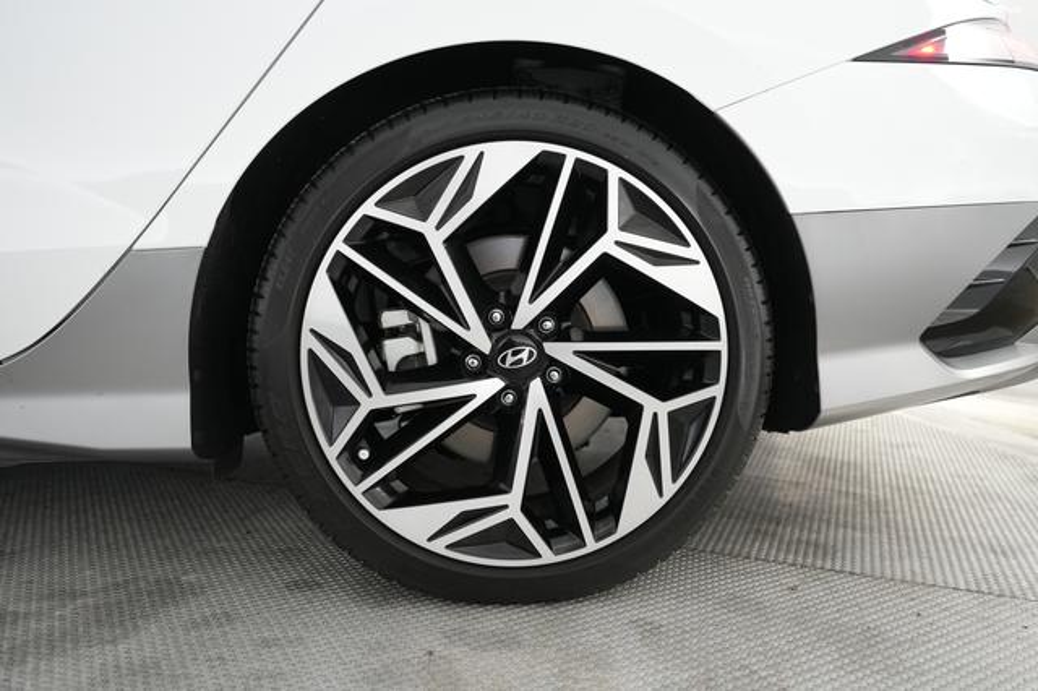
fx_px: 749
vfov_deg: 49.5
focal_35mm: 26
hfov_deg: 69.4
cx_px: 519
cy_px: 346
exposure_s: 1/160
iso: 2500
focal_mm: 26
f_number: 2.8
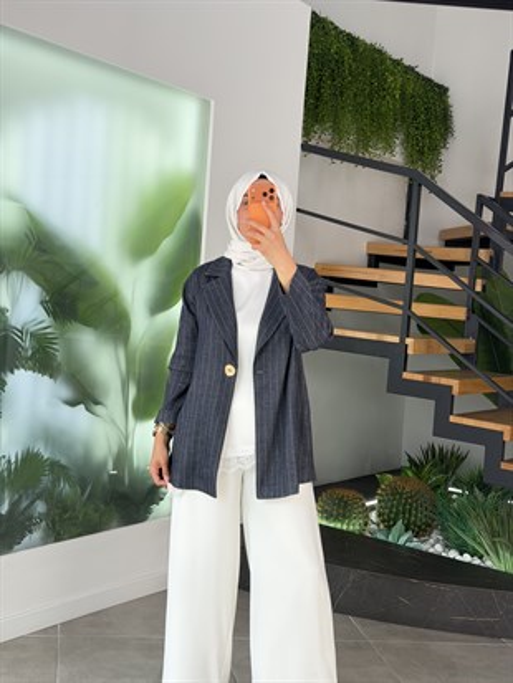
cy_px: 342
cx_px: 256
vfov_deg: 39.6
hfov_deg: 30.3
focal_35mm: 48
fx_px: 948
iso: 64
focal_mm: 6.76
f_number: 1.78
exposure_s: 1/386
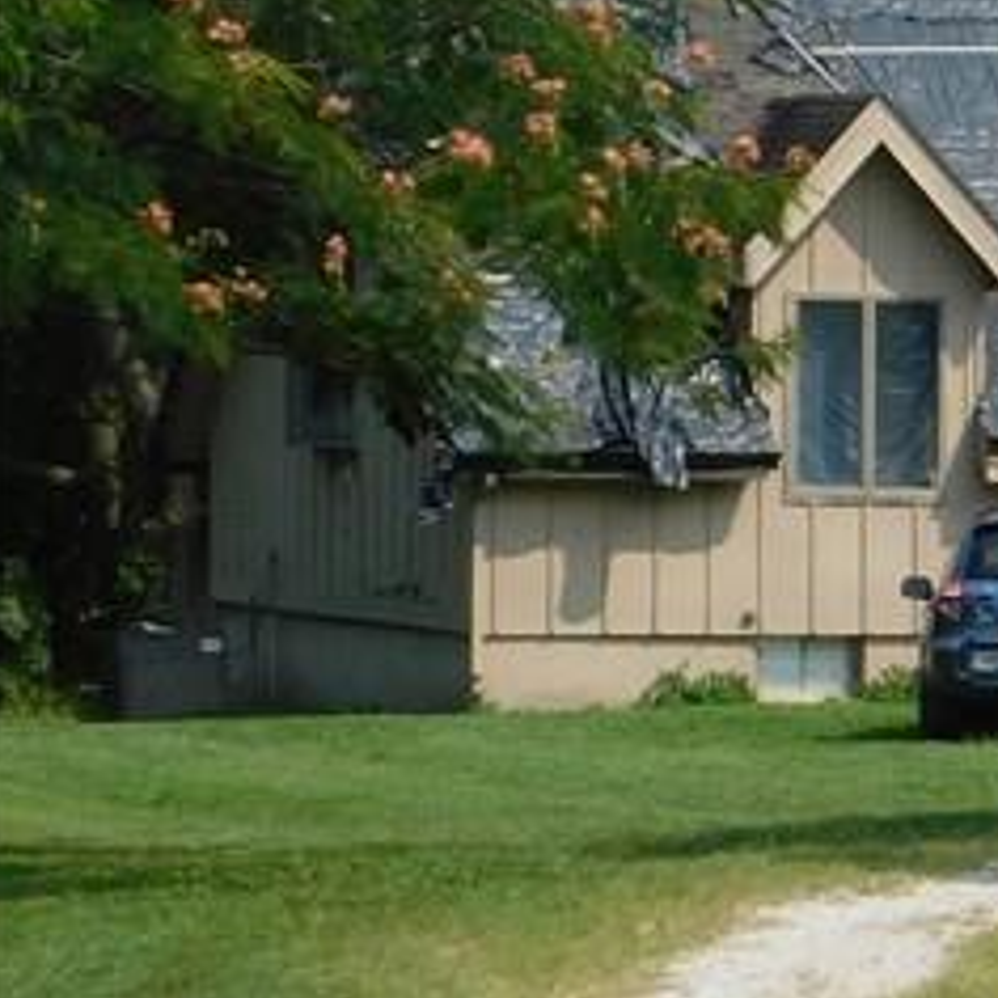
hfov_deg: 6.2
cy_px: 867
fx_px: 8872
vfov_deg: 6.4
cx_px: 2144
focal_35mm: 272
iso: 125
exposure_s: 1/1000
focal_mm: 12.6
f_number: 4.3
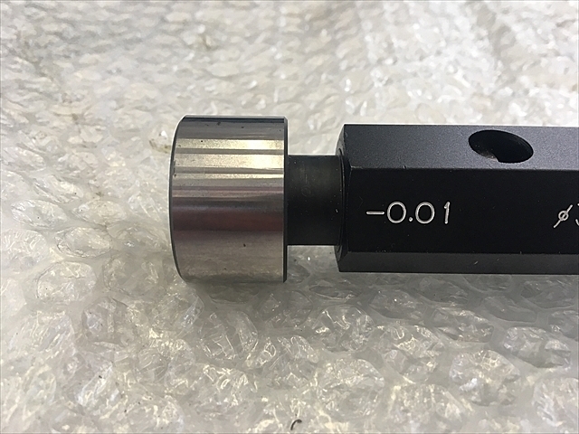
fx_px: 485
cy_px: 217
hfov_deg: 61.7
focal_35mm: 29
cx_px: 290
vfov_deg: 48.2
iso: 25
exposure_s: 1/30
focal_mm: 4.15
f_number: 2.2
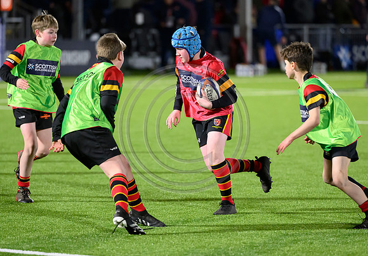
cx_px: 213
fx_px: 2864
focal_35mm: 276
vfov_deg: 5.1
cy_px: 147
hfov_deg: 7.4
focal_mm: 200
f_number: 3.2
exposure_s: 1/1250
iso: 6400
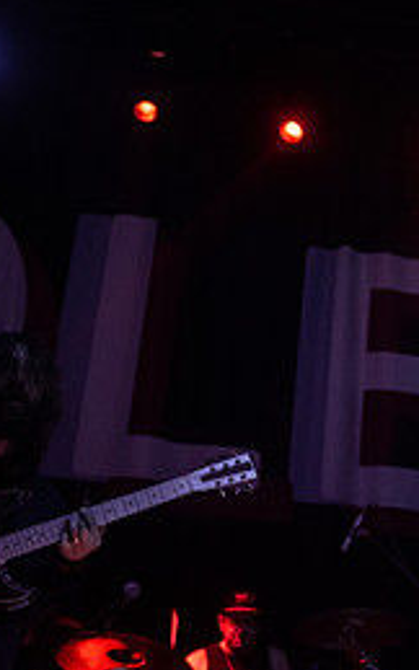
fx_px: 1461
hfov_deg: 14.9
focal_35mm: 80
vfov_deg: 25.6
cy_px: 198
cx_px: 675
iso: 1600
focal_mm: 35
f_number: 3.2
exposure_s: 1/125
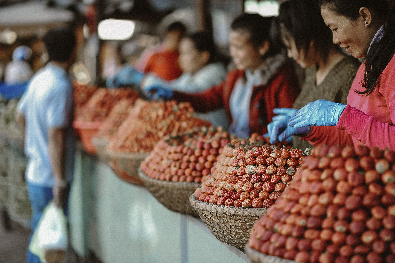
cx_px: 198
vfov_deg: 16.1
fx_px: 932
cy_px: 132
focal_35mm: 85
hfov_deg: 23.9
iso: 200
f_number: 1.8
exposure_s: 1/400
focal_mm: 85
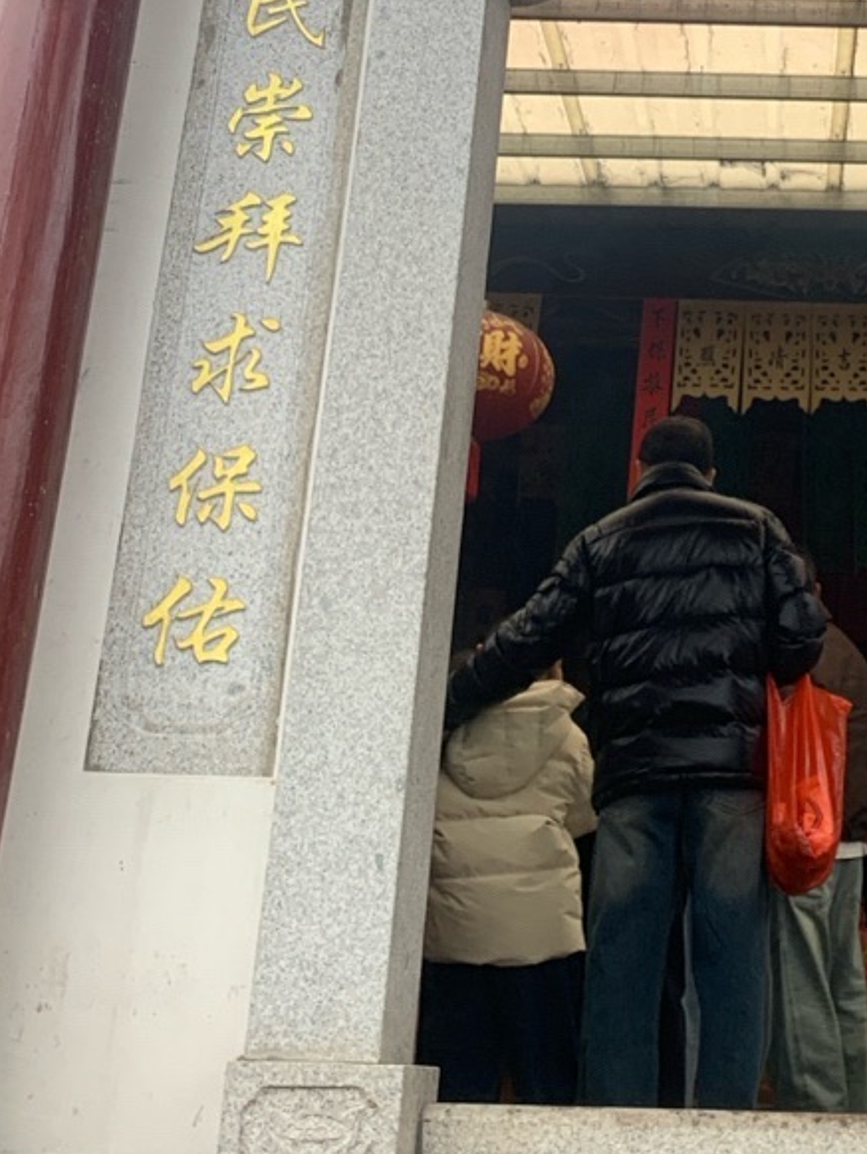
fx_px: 2236
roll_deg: -0.8
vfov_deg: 27.3
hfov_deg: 21.3
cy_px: -6
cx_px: 838
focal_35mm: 67
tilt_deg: +23.7
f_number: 1.8
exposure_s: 1/122
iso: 32
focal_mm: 4.25
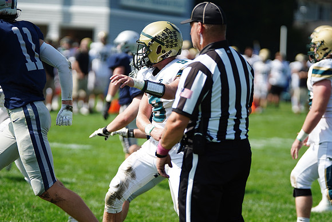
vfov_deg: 7.0
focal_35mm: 197
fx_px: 1817
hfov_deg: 10.4
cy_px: 111
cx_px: 166
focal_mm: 197
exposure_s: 1/4000
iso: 400
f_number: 2.8
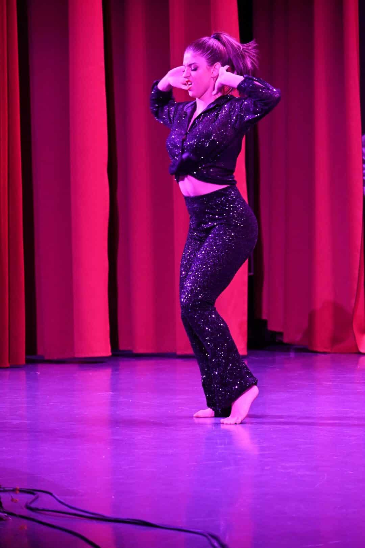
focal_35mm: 140
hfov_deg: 9.8
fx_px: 2121
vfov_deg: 14.7
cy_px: 274
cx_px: 182
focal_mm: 93
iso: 2500
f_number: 5
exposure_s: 1/125
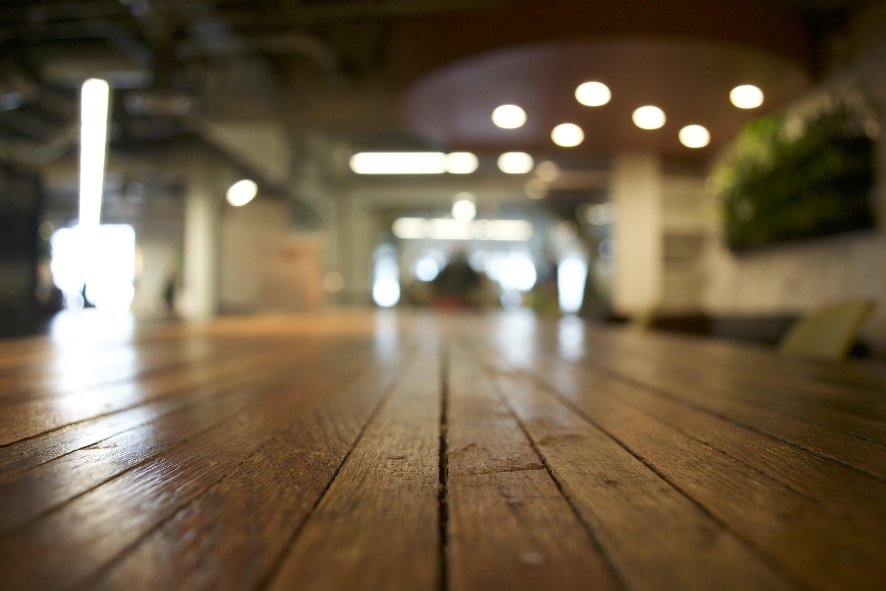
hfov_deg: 67.4
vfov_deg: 47.9
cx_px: 443
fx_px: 664
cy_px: 296
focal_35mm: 27
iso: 400
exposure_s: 1/25
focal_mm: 18
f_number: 3.5
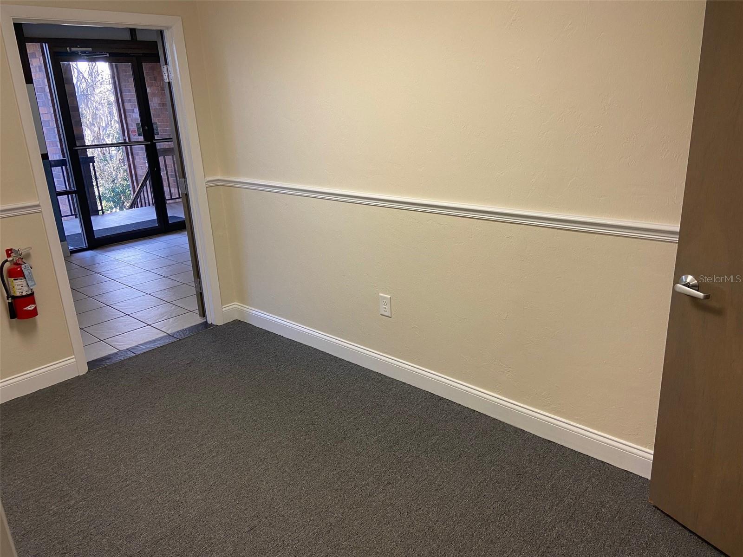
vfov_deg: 53.1
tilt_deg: -18.1
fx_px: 558
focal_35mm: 26
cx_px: 372
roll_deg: +3.0
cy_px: 278
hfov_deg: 67.3
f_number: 1.8
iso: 80
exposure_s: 1/60
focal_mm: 4.25
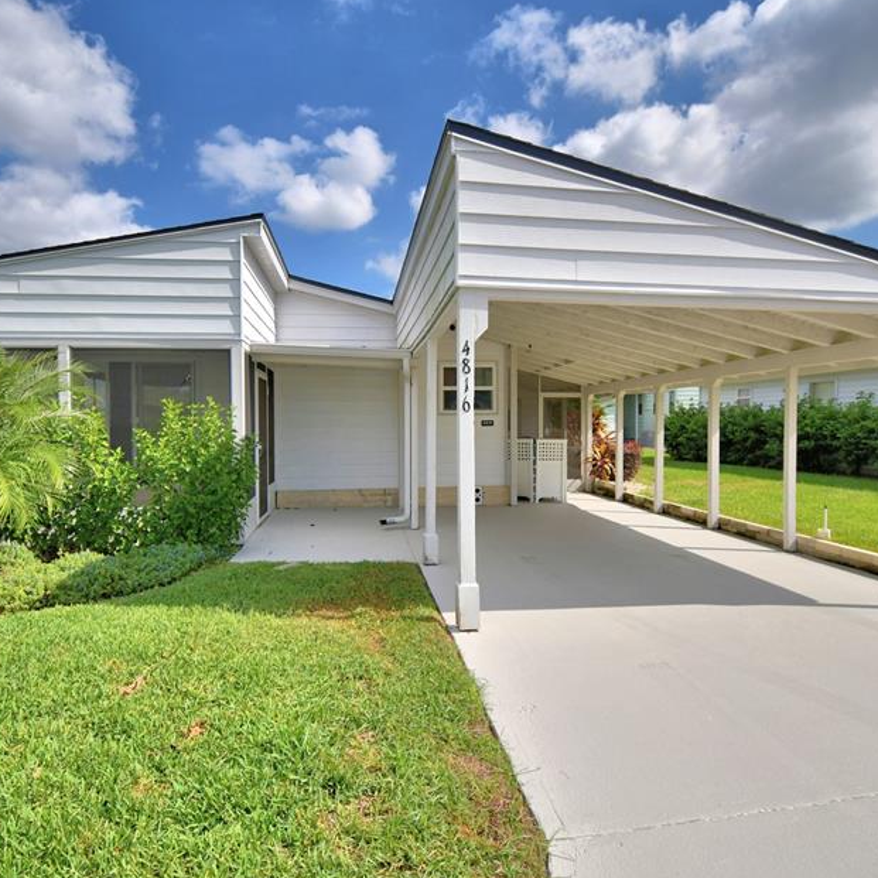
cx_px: 431
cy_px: 447
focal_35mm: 21
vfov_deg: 72.1
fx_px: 603
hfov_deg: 72.1
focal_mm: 10
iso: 100
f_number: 4.5
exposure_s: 1/1600
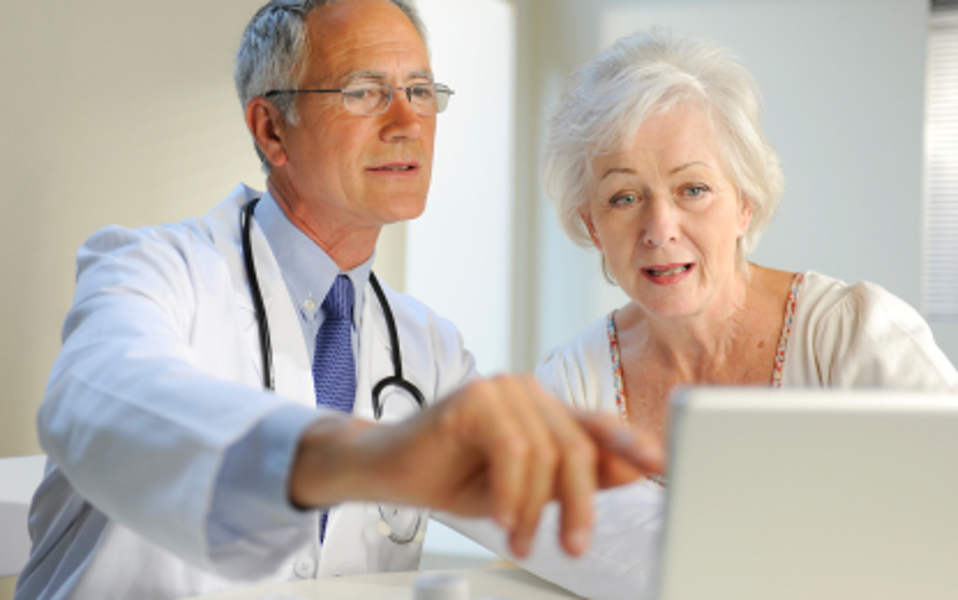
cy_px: 291
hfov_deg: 40.3
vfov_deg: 25.9
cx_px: 472
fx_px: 1306
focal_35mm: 50
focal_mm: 48
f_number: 2.8
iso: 320
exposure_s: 1/200
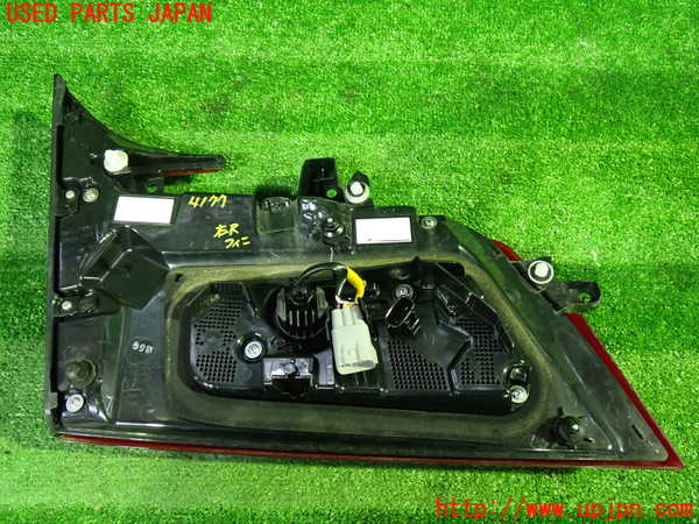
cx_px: 350
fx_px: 606
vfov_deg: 46.8
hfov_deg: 60.0
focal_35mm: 30
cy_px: 262
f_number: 2.3
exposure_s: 1/25
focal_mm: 5.4
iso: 800
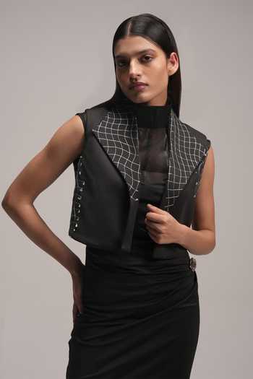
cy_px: 190
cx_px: 126
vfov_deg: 38.8
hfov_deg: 26.4
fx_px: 539
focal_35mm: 51
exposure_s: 1/160
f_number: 4.5
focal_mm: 51.1
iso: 640
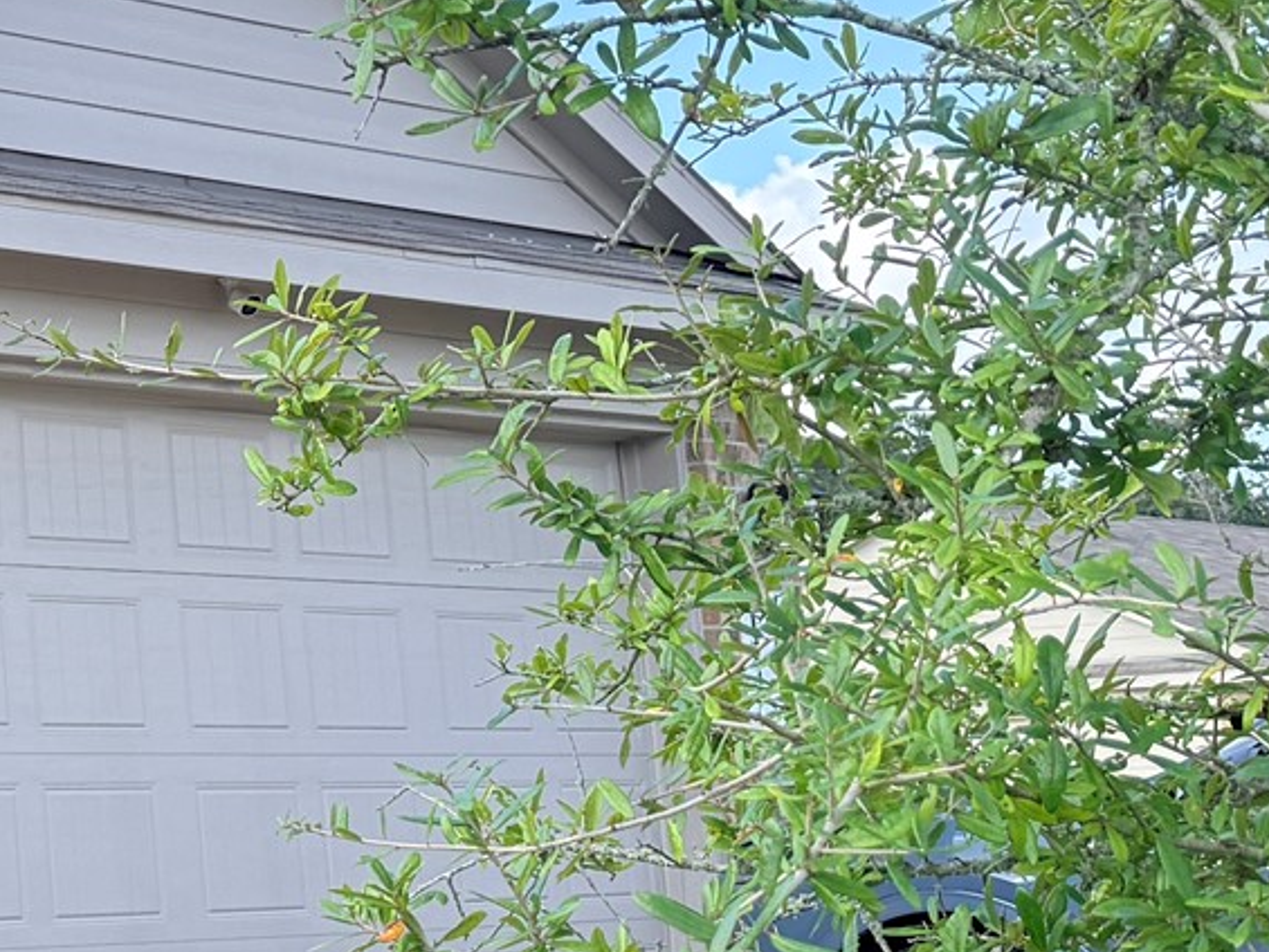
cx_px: -685
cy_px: 274
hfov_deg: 19.4
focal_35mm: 87
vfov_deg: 16.9
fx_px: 3190
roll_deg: +1.0
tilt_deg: +10.1
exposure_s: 1/1122
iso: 100
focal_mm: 6.76
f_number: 1.78
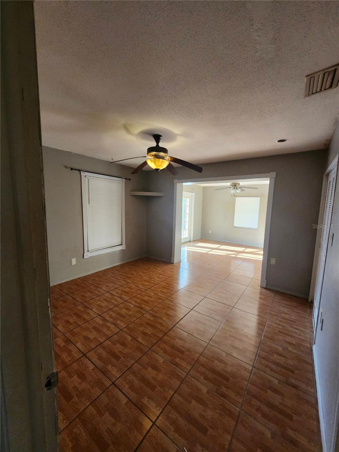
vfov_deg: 106.2
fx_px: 170
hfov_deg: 89.9
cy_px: 226
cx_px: 170
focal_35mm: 13
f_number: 2.2
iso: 250
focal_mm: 1.74
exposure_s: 1/60
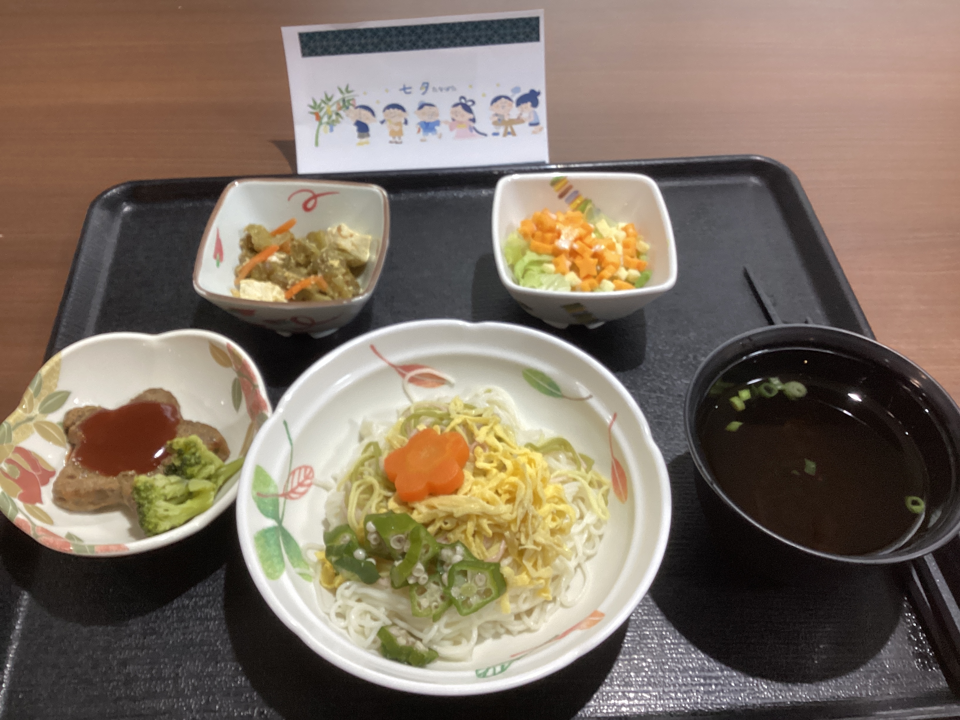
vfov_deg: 45.4
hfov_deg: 58.4
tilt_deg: -50.2
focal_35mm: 31
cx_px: 480
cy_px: 360
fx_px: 860
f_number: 2.4
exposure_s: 1/60
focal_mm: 3.3
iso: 125
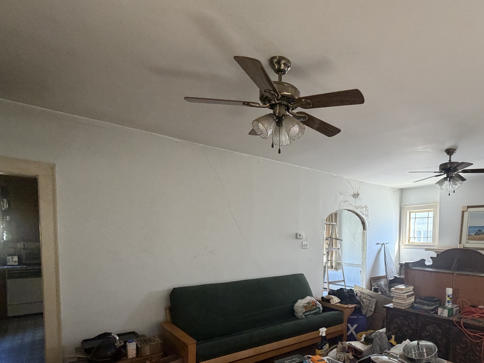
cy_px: 252
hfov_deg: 76.1
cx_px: 328
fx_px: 294
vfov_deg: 61.3
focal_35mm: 21
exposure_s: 1/66
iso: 320
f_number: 2.2
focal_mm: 2.22
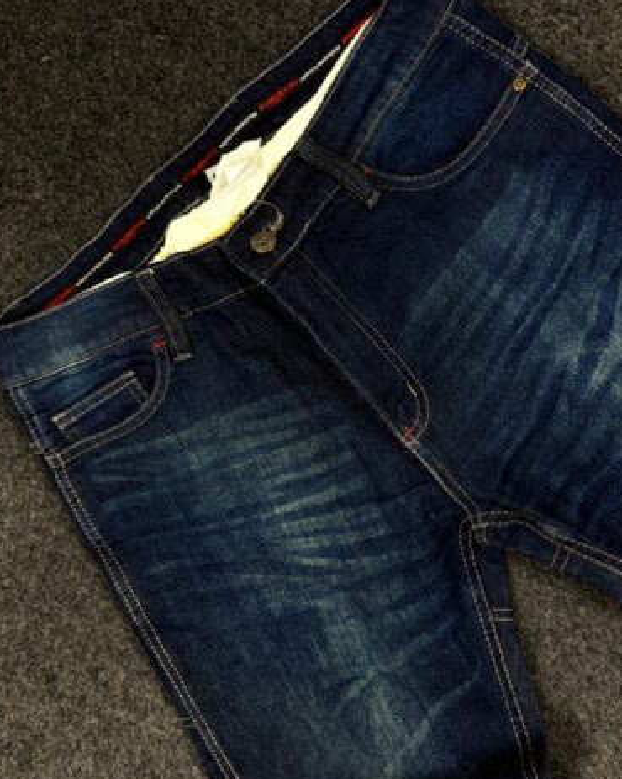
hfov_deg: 53.1
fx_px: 622
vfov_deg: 64.1
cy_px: 391
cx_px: 324
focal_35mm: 27
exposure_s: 1/50
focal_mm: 6.76
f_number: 1.78
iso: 125
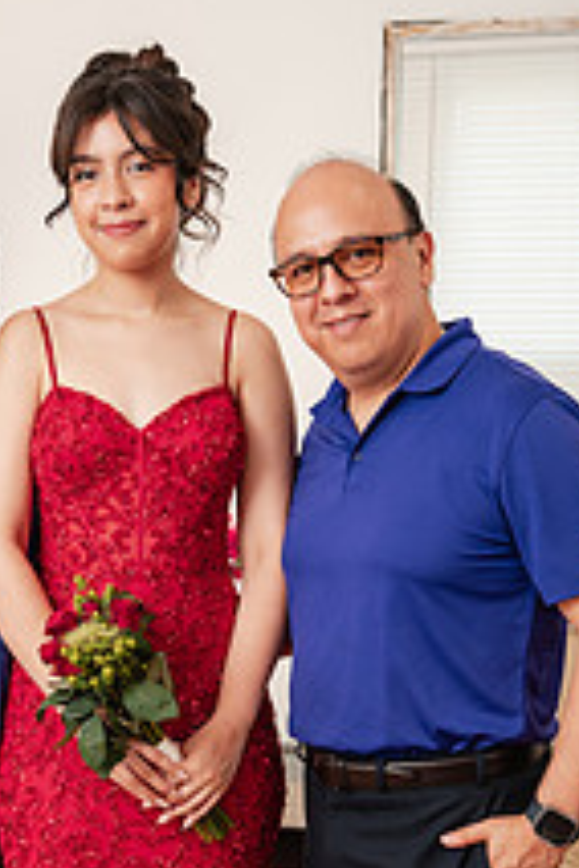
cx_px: 143
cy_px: 725
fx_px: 1882
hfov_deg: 17.4
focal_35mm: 78
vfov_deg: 25.4
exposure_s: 1/250
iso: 1000
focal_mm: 37
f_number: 3.2
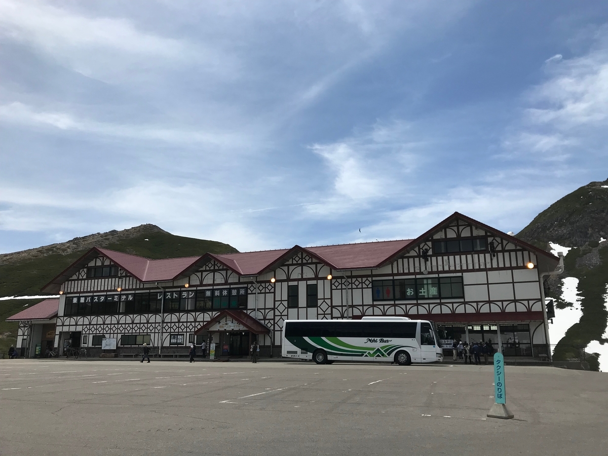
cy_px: 228
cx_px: 304
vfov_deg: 49.7
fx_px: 492
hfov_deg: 63.4
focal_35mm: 28
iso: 20
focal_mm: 3.99
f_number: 1.8
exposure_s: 1/4367
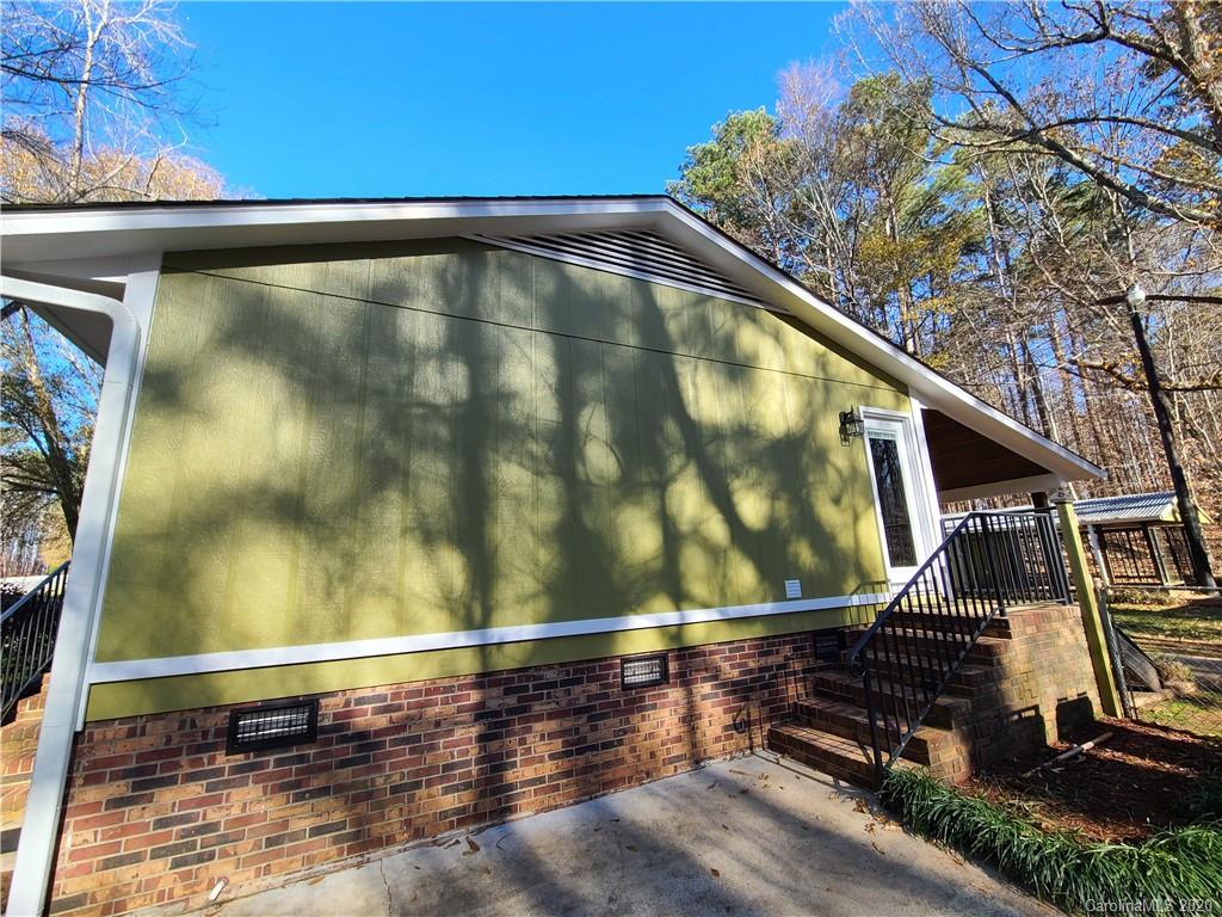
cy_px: 458
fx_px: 459
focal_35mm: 13
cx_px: 611
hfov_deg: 106.2
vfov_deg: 89.9
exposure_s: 1/353
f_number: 2.2
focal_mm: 2.2
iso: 50
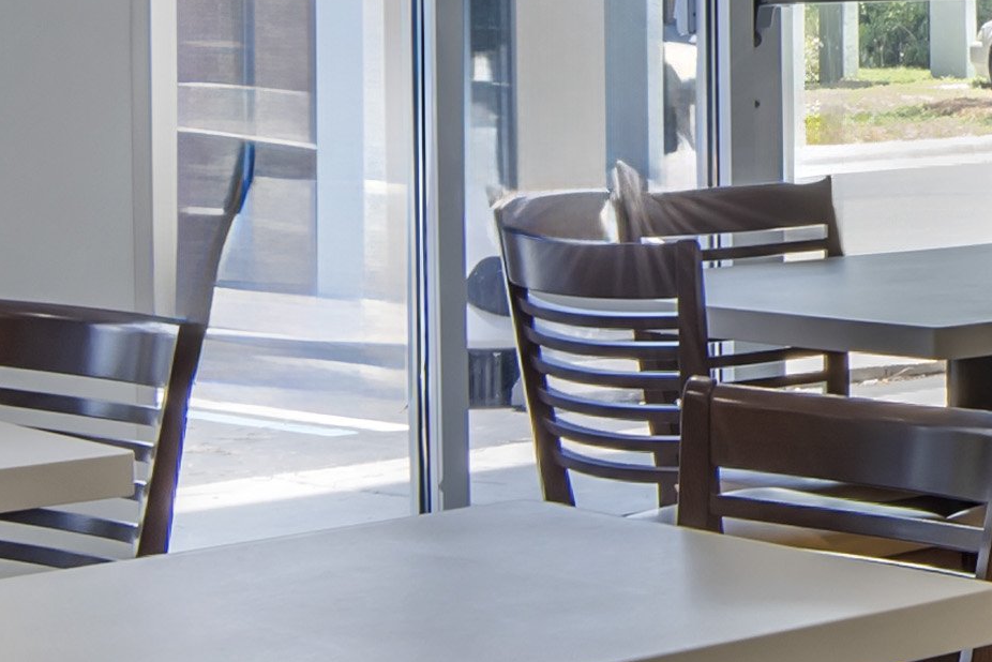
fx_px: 3225
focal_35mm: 117
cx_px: 1403
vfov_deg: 11.7
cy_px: 149
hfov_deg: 16.2
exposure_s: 1/60
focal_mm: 18
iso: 400
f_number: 10
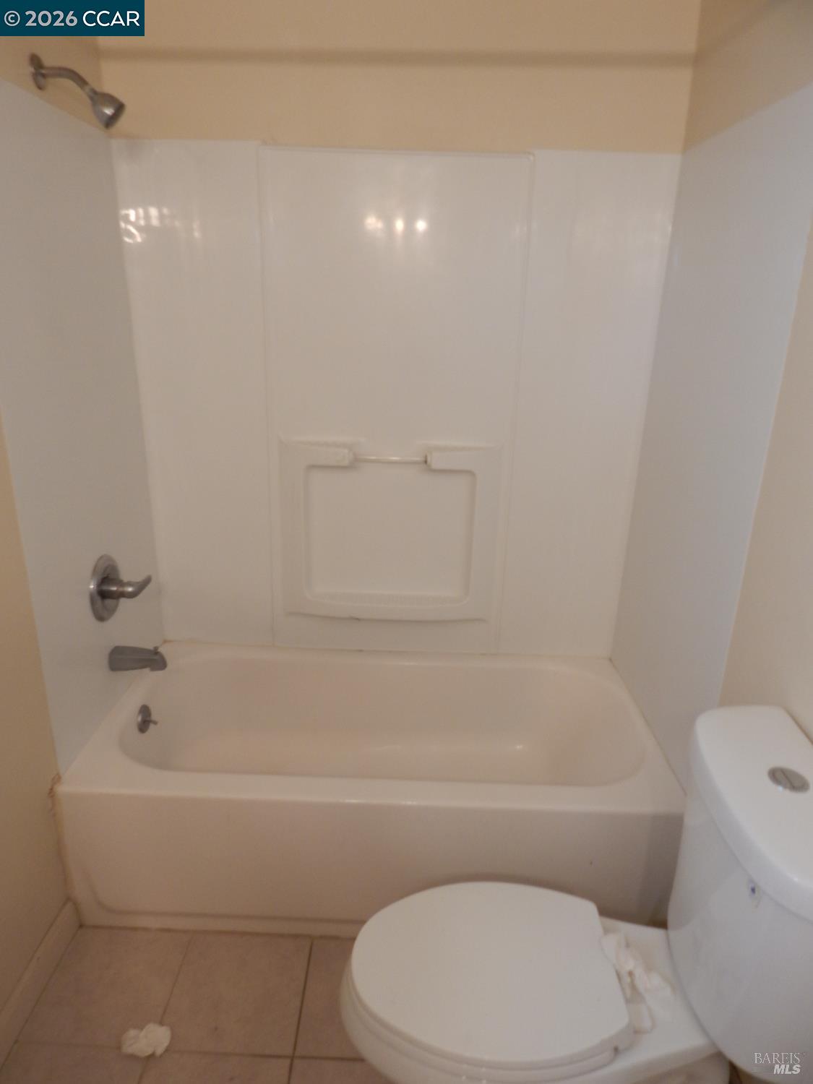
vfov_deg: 76.4
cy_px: 542
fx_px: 689
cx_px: 406
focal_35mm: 22
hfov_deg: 61.1
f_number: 3
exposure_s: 1/30
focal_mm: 4
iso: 140
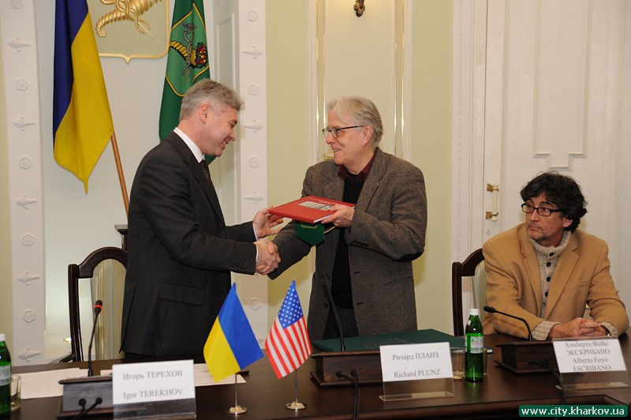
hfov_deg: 38.2
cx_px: 316
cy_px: 210
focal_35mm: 52
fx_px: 911
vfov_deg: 25.9
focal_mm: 52
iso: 800
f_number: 3.8
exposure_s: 1/160
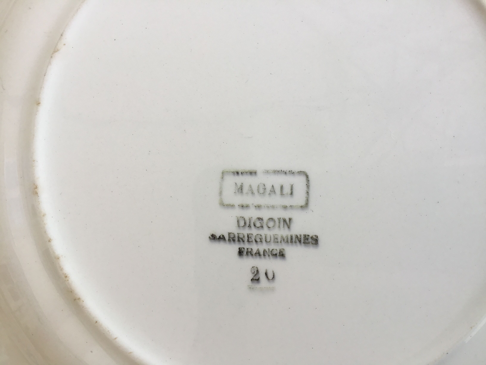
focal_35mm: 31
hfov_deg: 58.4
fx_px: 435
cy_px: 182
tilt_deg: -88.9
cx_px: 243
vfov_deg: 45.4
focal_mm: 3.3
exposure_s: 1/100
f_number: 2.4
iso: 25
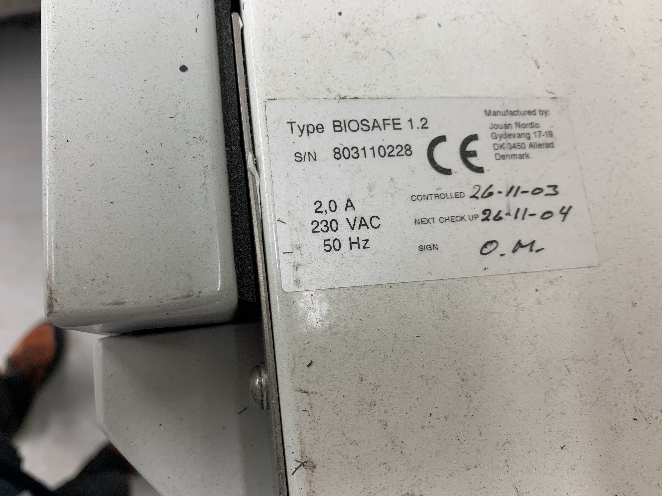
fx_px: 497
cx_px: 331
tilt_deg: -74.4
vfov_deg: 53.1
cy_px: 248
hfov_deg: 67.3
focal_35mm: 26
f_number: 1.8
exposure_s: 1/50
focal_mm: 4.25
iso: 64
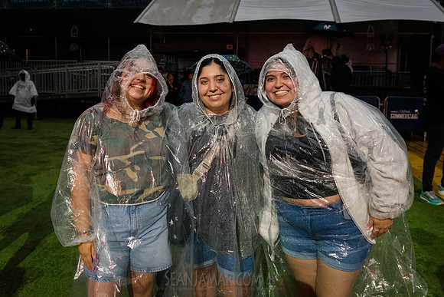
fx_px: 385
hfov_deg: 59.9
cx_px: 217
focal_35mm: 31
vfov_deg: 41.7
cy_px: 105
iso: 5000
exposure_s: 1/1600
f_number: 3.5
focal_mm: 24
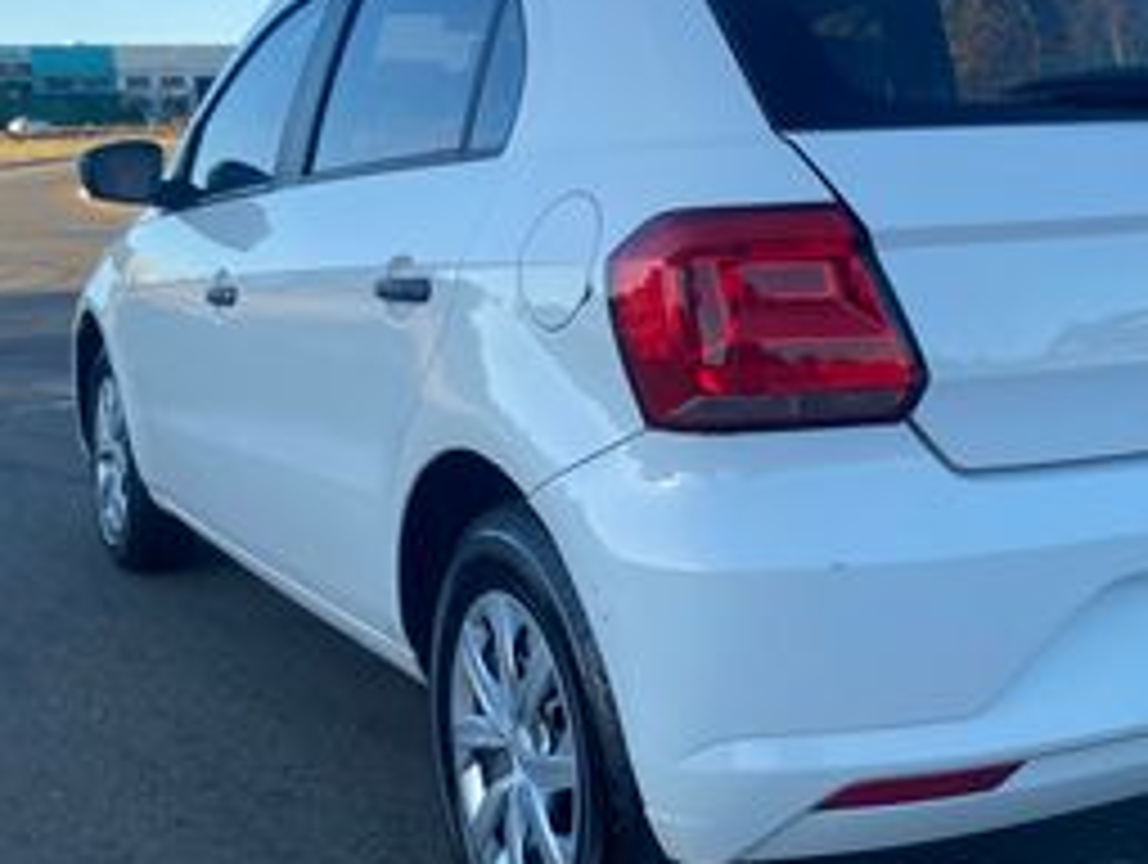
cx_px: 729
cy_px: 333
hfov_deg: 39.3
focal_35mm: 48
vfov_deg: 30.2
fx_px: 1594
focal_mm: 4.25
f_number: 1.8
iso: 32
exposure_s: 1/990
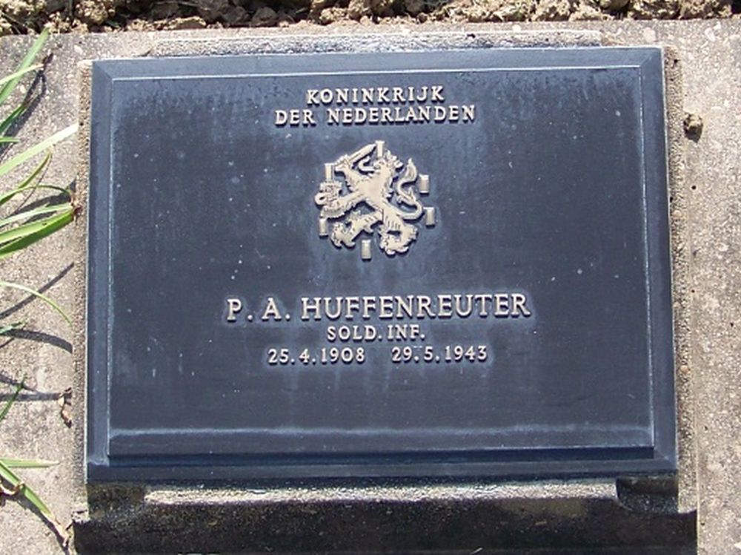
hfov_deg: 51.4
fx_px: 770
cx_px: 370
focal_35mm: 36
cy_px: 278
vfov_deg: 39.6
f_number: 2.8
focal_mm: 5.85
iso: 64
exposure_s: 1/500
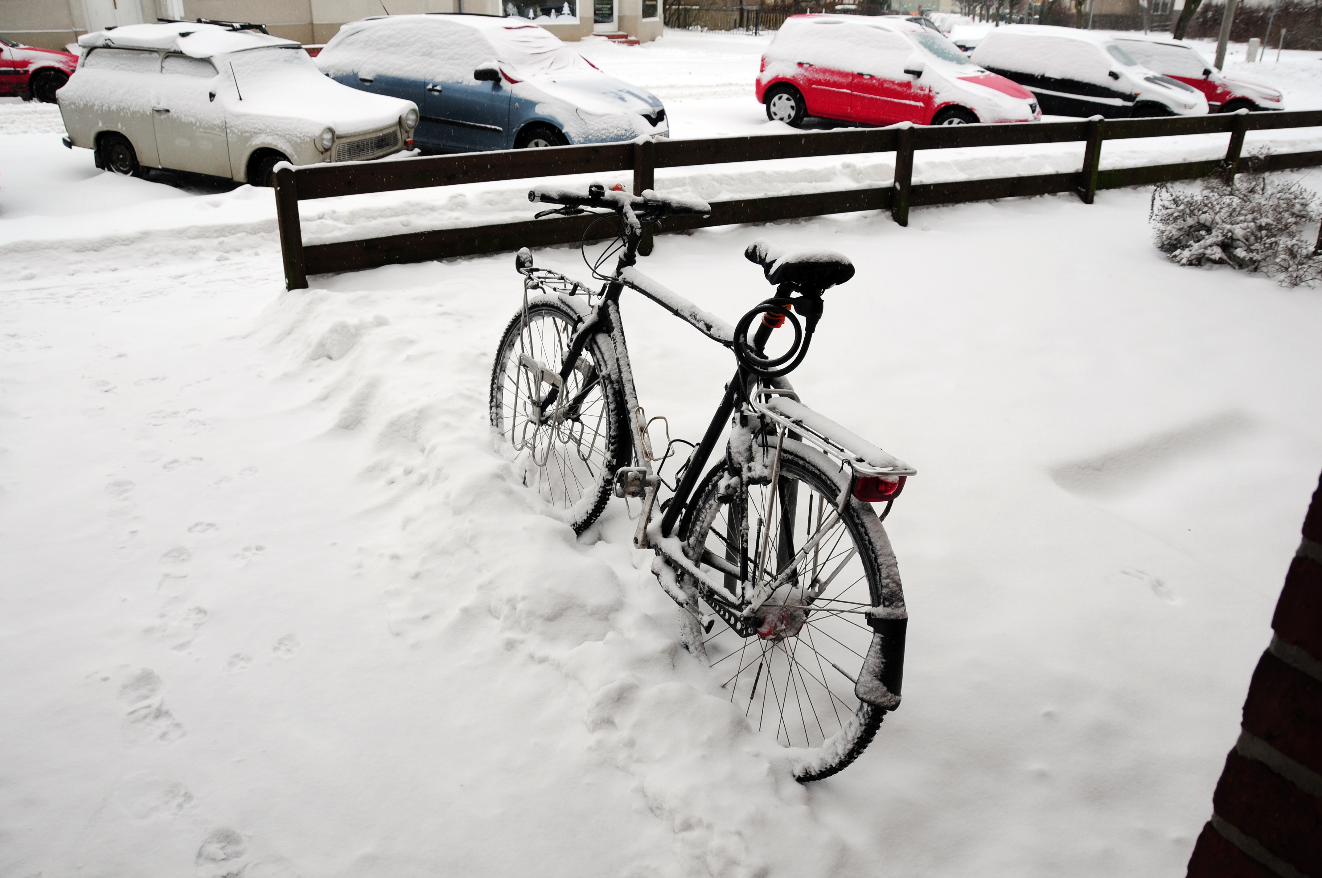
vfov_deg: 47.8
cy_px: 439
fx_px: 990
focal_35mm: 27
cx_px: 661
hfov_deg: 67.4
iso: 200
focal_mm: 18
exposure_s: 1/200
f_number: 7.1
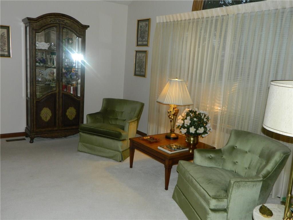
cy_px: 110
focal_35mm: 31
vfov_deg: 45.4
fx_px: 262
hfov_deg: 58.4
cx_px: 146
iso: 200
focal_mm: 5.6
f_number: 3.2
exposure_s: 1/40
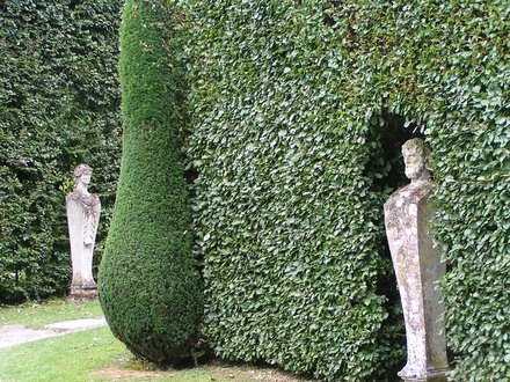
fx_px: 1061
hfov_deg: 27.0
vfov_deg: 20.4
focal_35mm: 72
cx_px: 255
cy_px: 191
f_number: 3.2
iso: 50
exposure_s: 1/100
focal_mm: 11
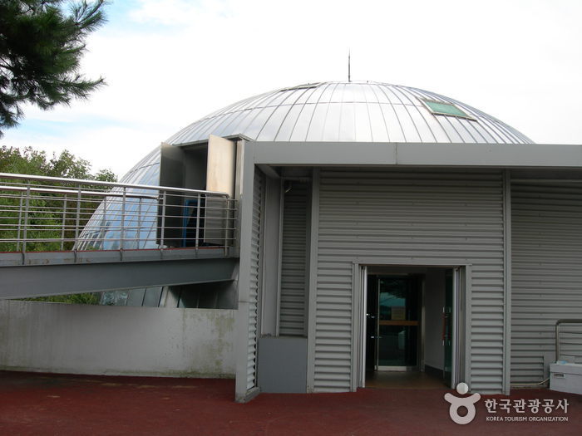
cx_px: 291
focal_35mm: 38
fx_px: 639
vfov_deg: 37.7
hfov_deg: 49.0
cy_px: 218
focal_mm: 7.8
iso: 50
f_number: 4.8
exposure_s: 1/104
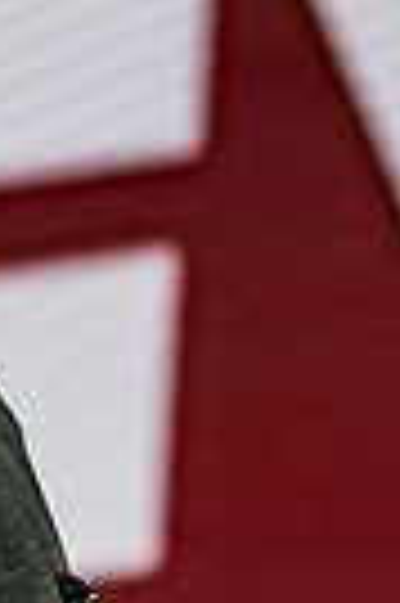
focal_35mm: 584
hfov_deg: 2.3
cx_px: -378
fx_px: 9758
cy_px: 362
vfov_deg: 3.5
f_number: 4.5
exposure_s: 1/5000
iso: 400
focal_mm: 135
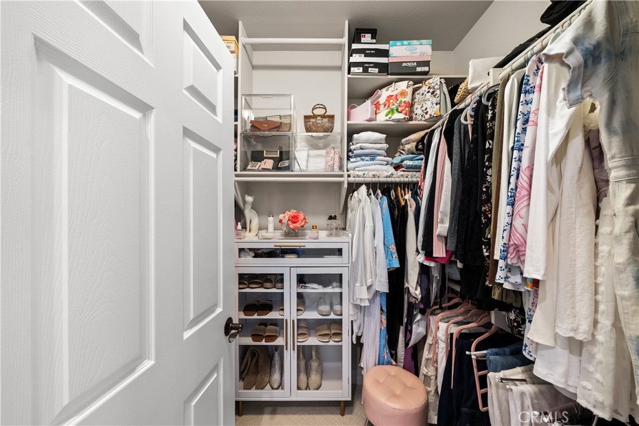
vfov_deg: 85.4
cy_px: 213
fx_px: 231
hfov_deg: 108.3
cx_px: 320
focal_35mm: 13
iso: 200
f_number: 9
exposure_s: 1/4
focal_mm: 13
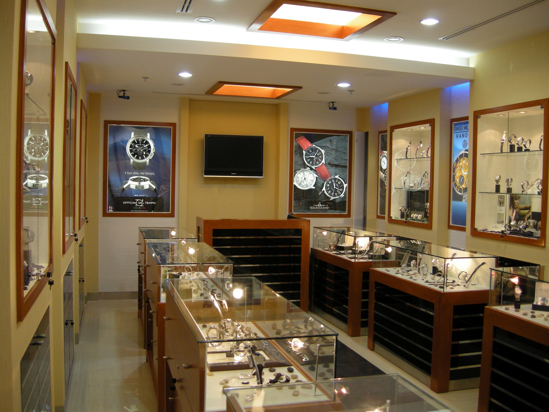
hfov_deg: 52.6
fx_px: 555
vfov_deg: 40.7
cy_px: 206
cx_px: 274
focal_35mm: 35
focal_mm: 7.5
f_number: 2.7
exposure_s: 1/67
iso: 168
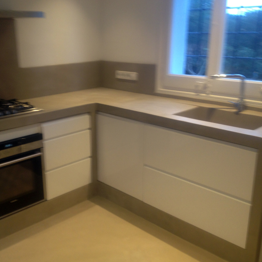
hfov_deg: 39.9
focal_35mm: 42
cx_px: 109
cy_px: 132
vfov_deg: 40.0
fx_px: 360
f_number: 2.4
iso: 64
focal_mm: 4.28
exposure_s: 1/20
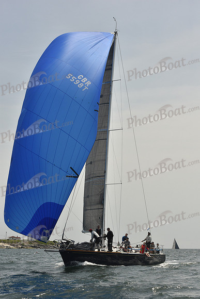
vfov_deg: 28.8
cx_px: 100
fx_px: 583
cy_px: 150
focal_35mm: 70
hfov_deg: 19.5
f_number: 11
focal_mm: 70
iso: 400
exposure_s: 1/1600
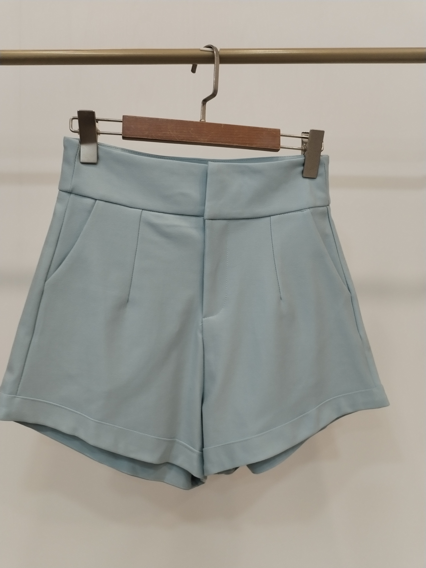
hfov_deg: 48.2
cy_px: 284
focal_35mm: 29
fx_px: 476
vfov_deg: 61.7
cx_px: 213
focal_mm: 4.75
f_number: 1.8
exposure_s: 1/60
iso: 222
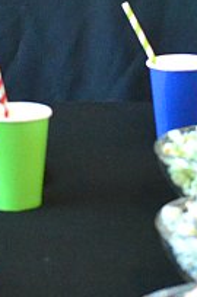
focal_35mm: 233
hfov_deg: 5.8
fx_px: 1924
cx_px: 206
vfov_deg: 8.8
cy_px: 83
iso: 3200
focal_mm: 35
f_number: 3.2
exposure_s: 1/80
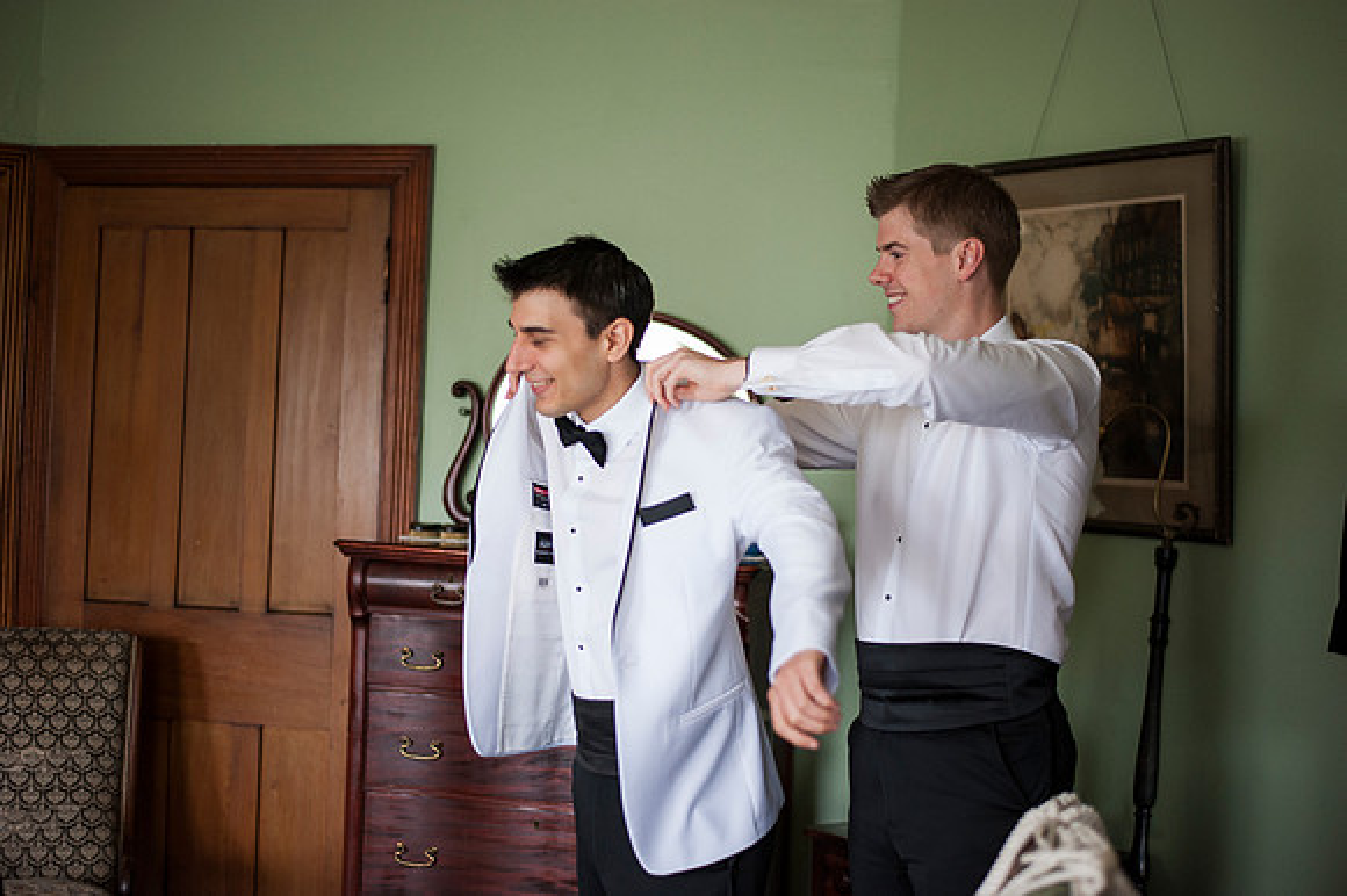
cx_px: 674
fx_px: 1870
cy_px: 448
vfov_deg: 27.0
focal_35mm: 50
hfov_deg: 39.6
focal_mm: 50
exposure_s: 1/250
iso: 1000
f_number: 1.8
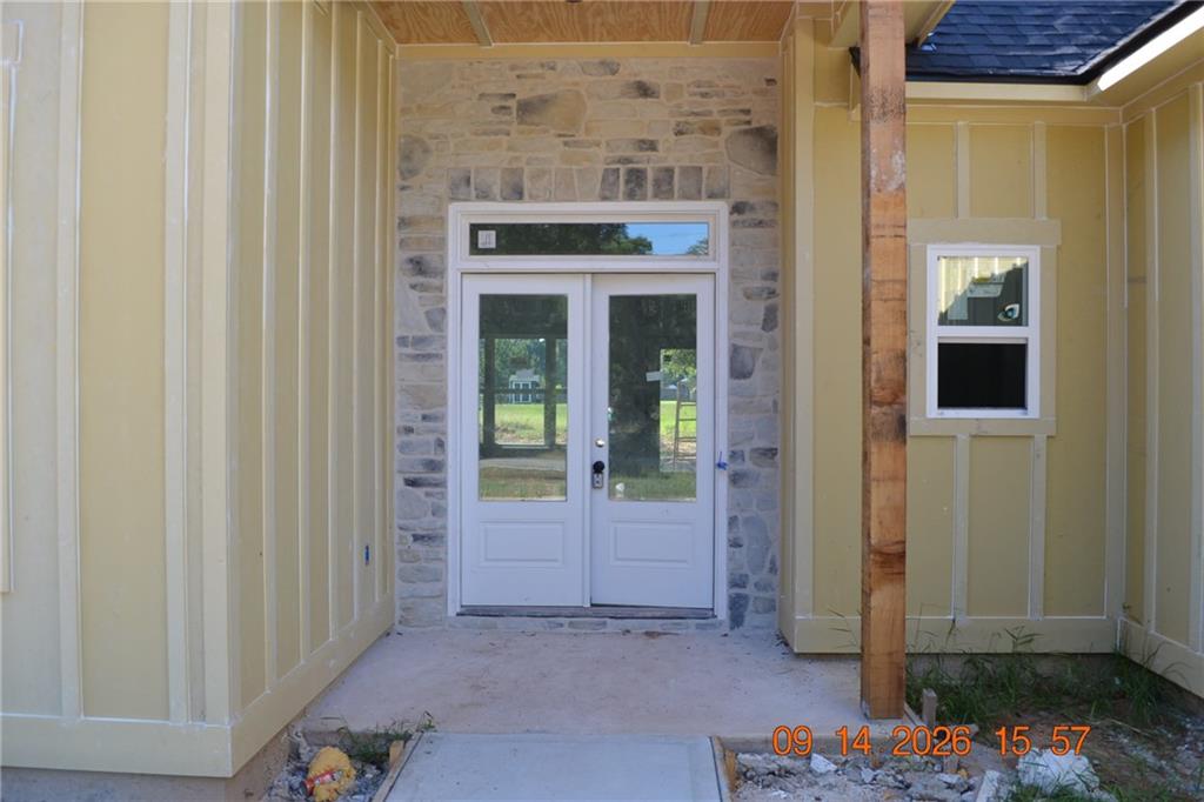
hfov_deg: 67.4
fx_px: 903
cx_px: 602
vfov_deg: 47.9
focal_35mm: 27
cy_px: 401
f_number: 5.6
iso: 160
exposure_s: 1/125
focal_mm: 18
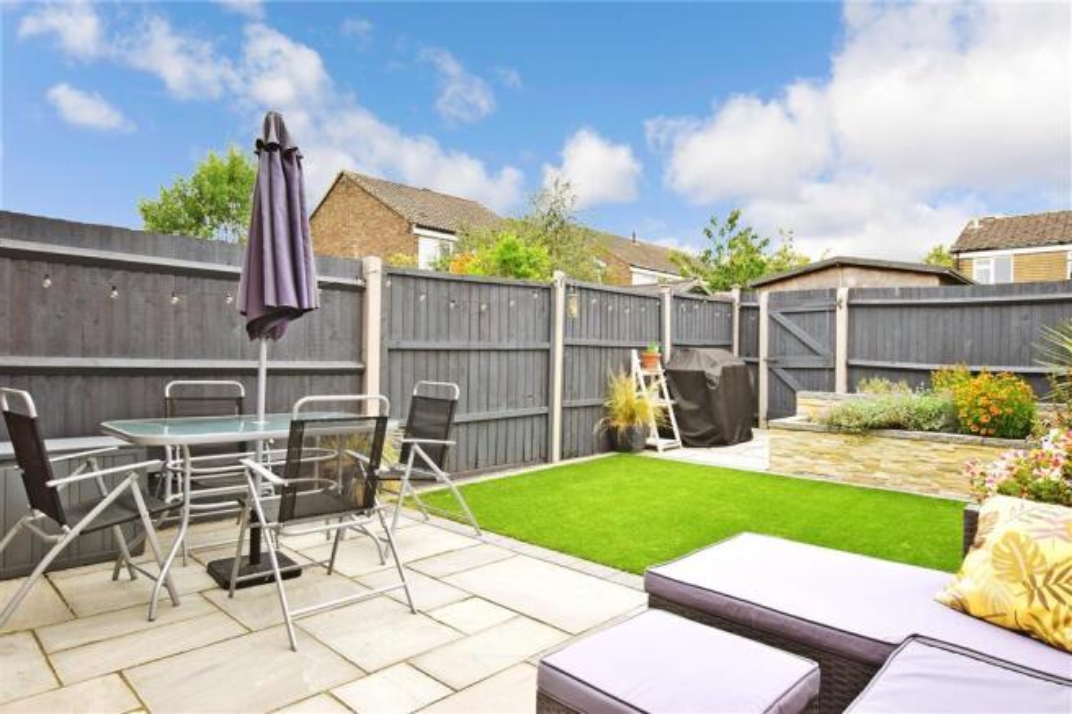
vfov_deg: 59.5
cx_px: 536
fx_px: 625
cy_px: 357
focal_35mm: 21
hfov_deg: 81.2
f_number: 11
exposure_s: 1/160
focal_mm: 14
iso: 400
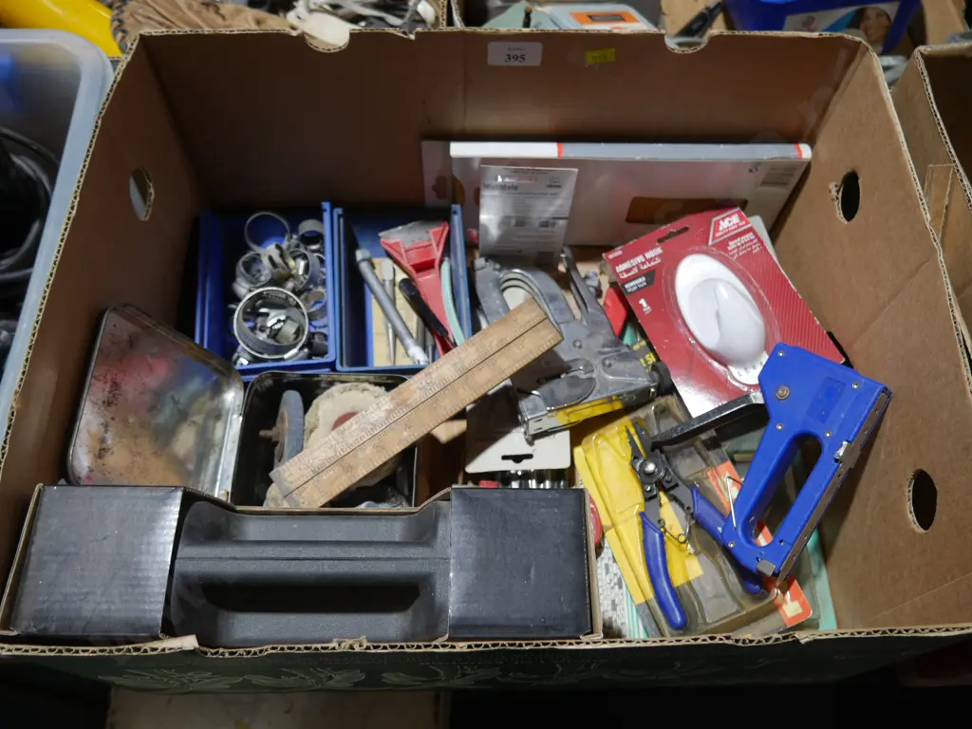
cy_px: 364
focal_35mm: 28
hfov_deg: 63.4
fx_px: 786
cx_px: 486
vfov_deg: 49.7
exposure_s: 1/60
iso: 250
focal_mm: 14
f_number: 3.5
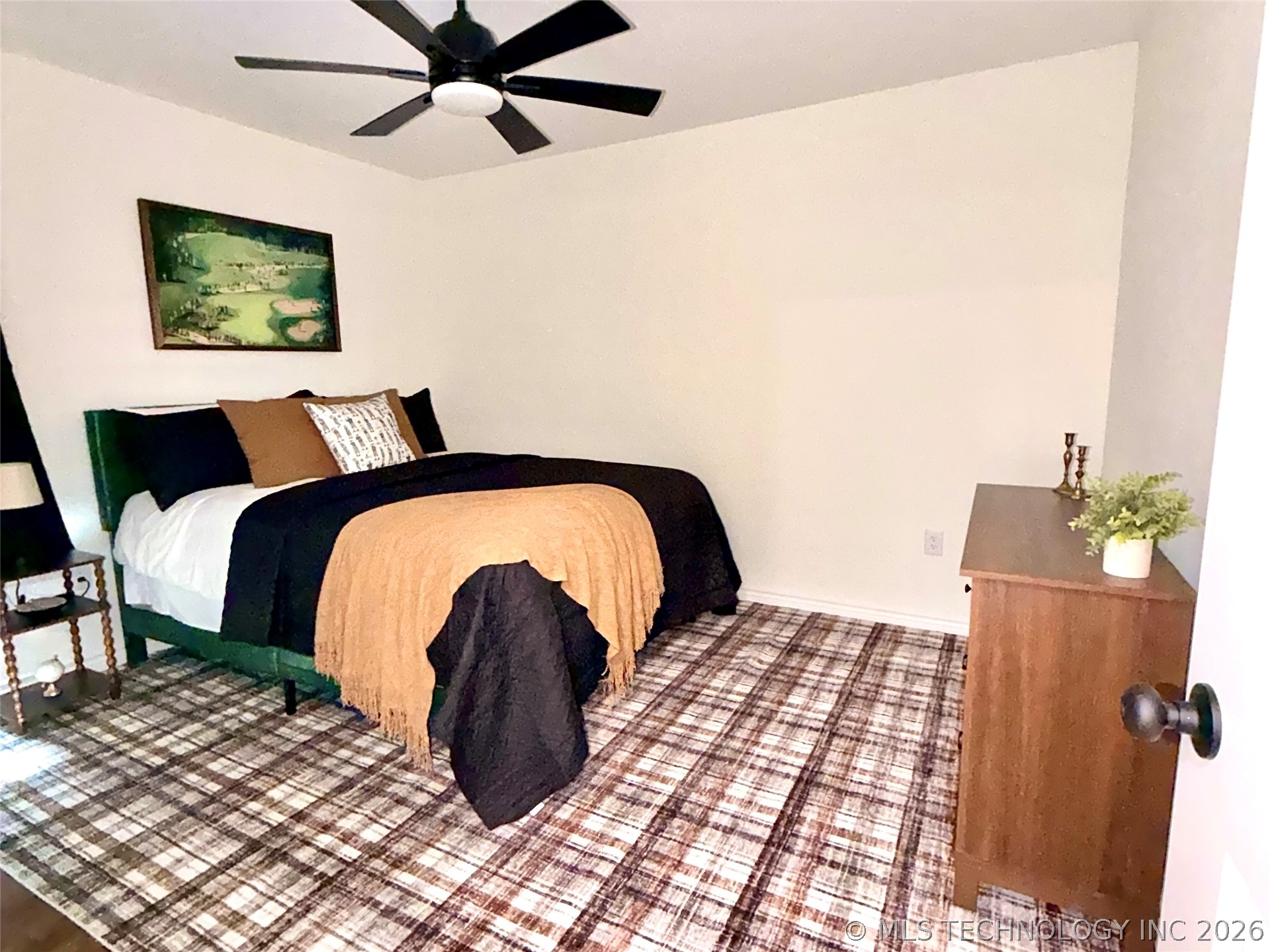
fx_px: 514
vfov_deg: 85.7
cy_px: 476
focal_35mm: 14
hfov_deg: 102.1
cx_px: 635
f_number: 2.2
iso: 1250
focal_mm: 2.22
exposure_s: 1/40
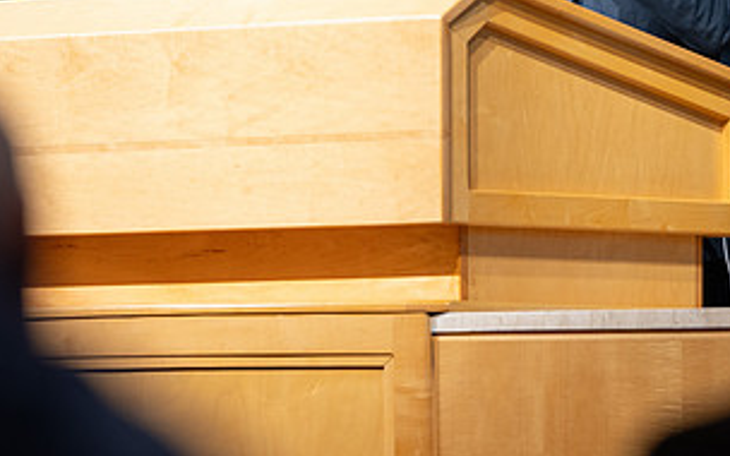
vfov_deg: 2.8
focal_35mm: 472
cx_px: 281
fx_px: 9390
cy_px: -27
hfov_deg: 4.5
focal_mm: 200
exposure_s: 1/160
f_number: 2.8
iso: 500
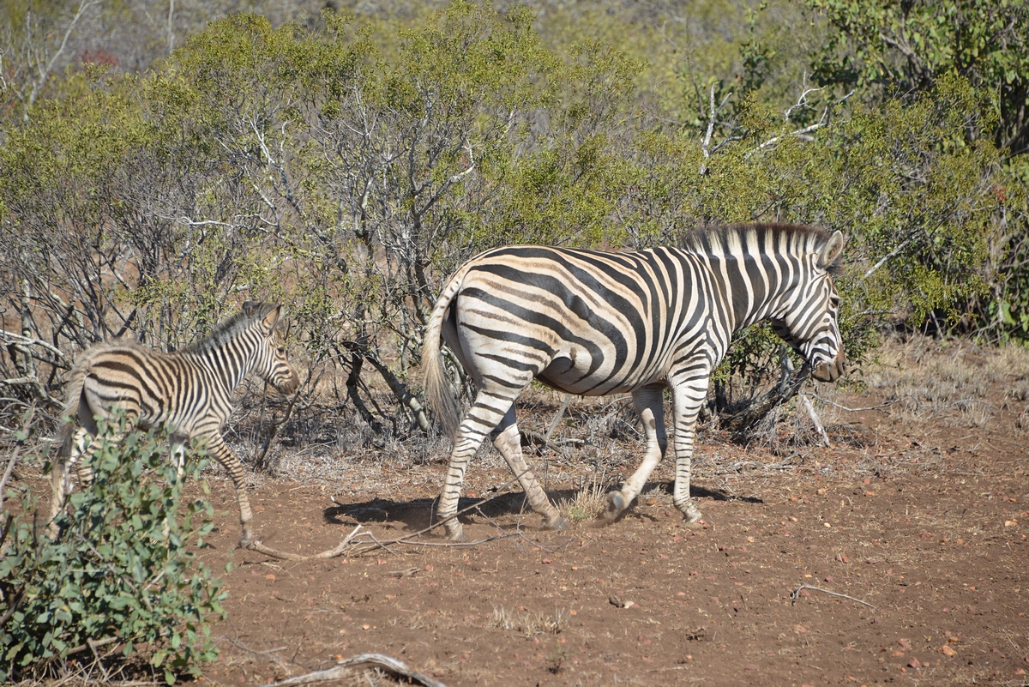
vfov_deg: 4.6
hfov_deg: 6.9
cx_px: 514
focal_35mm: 300
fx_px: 8578
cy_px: 344
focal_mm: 300
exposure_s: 1/250
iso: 100
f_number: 6.3
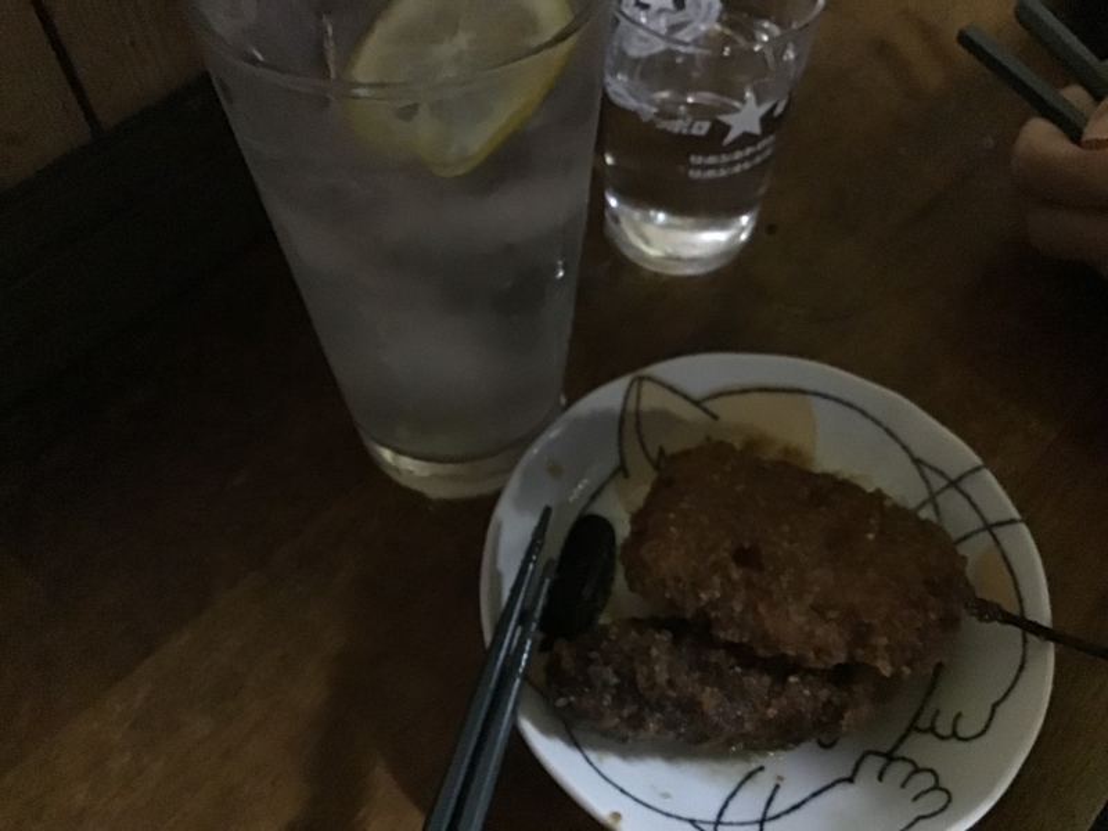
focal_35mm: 31
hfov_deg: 58.4
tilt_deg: -57.3
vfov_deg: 45.4
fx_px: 992
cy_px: 416
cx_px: 554
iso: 800
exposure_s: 1/17
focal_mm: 3.3
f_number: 2.4
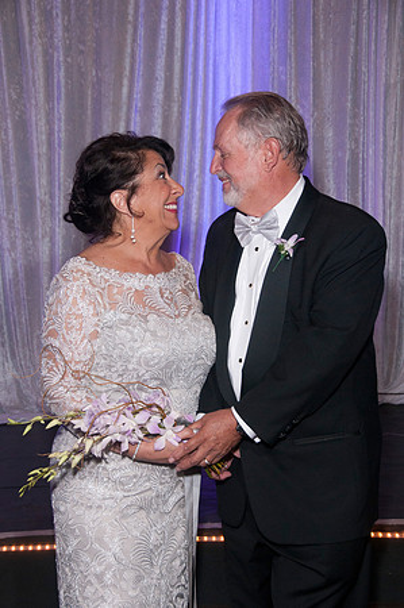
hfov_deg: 20.6
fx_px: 1113
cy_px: 304
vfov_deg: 30.5
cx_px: 202
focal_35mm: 66
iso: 400
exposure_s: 1/30
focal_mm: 44
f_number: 5.6
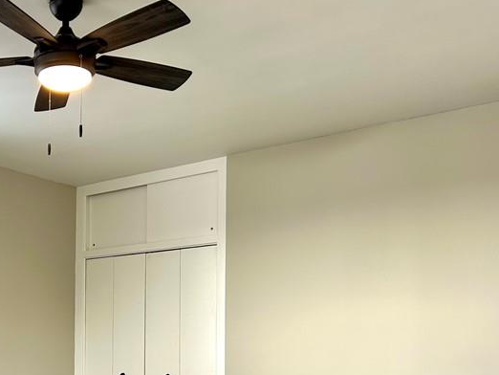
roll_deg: -0.5
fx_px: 736
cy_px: 335
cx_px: 55
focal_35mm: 51
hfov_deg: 35.4
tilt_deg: +2.0
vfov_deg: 27.6
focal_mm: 5.7
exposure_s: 1/120
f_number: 1.5
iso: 50
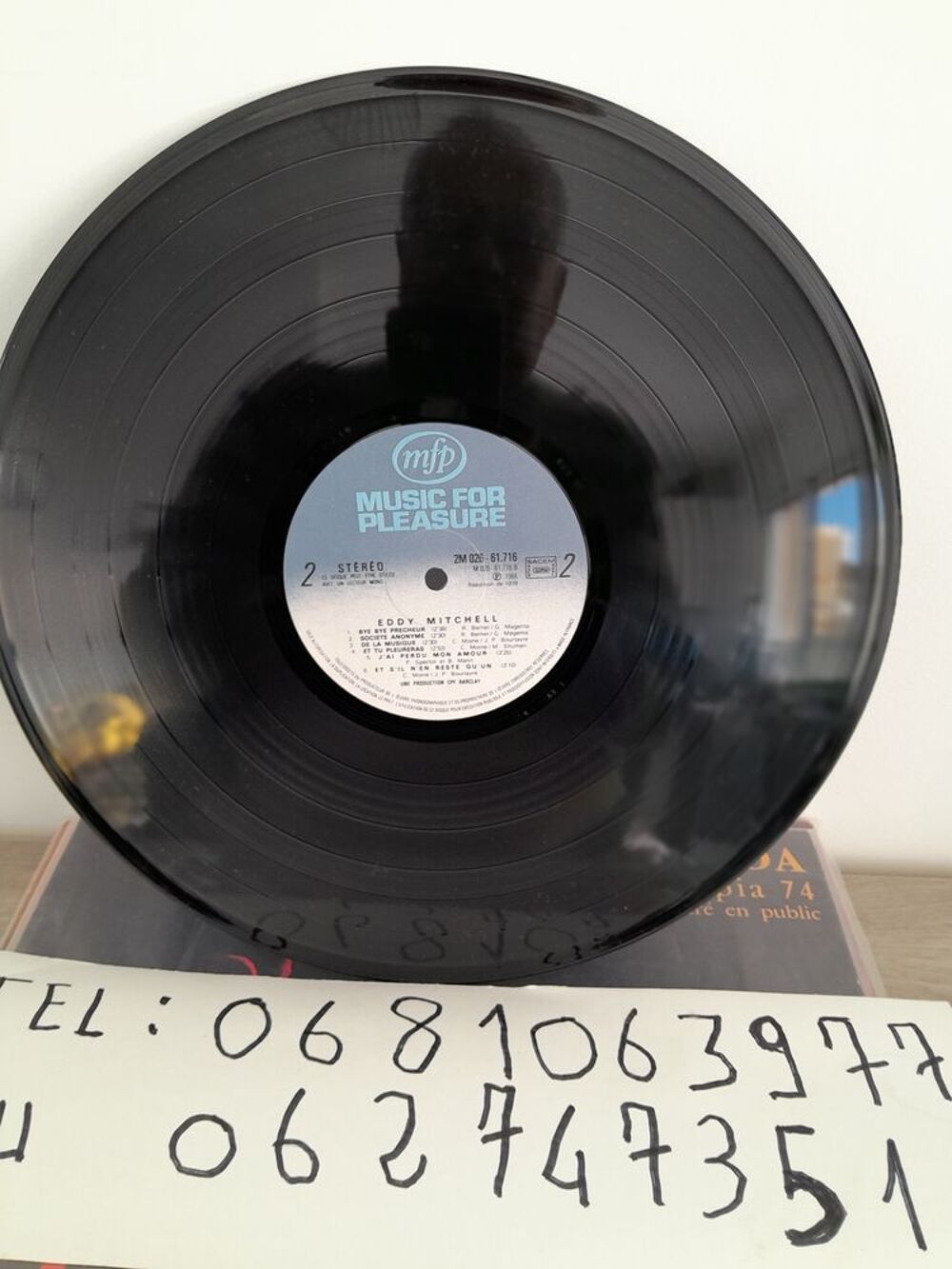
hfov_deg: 53.1
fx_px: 953
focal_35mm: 26
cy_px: 634
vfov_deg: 67.3
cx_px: 476
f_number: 1.8
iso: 125
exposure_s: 1/50
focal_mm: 3.98
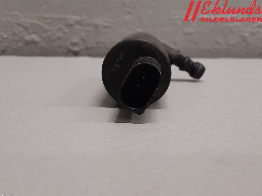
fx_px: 197
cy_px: 98
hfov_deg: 67.3
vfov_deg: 53.1
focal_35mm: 26
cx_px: 131
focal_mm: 3.93
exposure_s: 1/50
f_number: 1.7
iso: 125
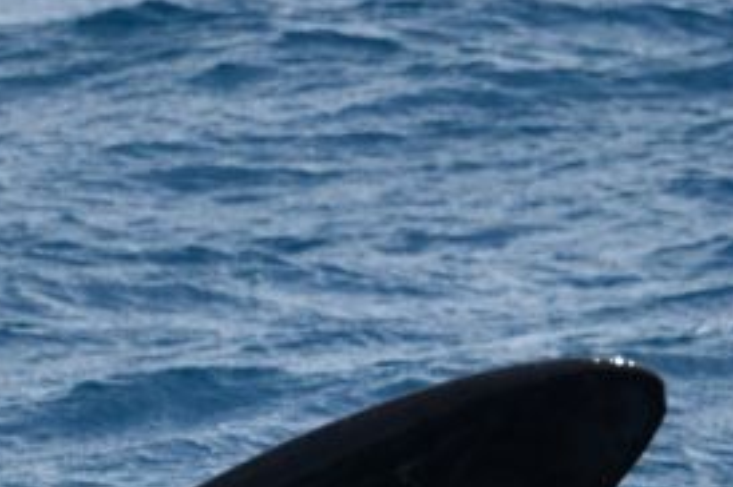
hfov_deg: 1.2
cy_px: 408
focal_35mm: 1755
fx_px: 35691
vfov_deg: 0.8
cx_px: 599
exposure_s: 1/8000
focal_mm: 600
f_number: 6.3
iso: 1400
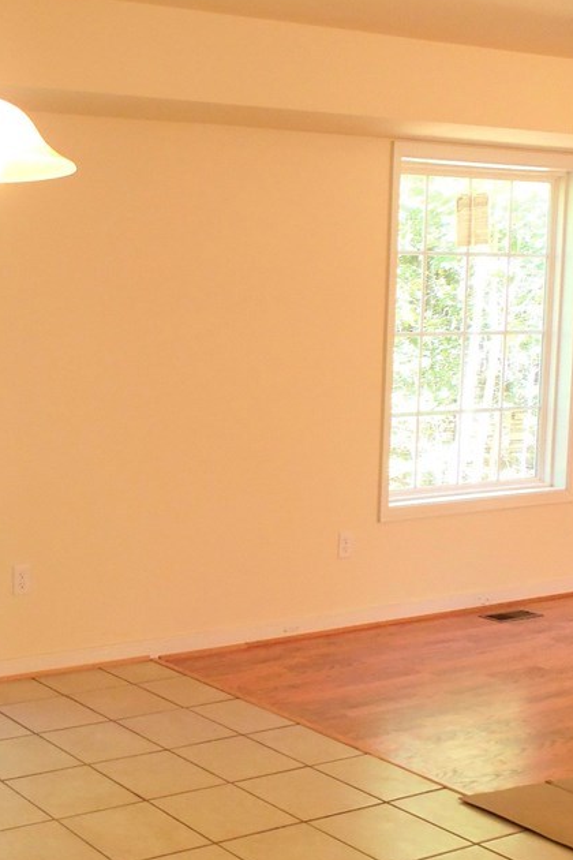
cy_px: 452
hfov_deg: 25.1
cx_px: -91
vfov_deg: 40.3
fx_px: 1170
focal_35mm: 49
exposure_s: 1/30
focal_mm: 5.2
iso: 80
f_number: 3.4
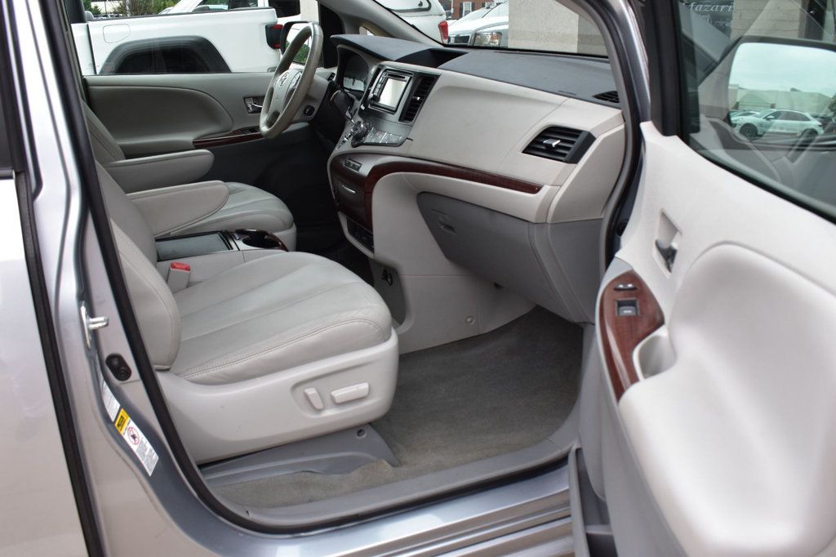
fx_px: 801
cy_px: 278
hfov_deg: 55.1
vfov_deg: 38.3
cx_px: 418
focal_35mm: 34
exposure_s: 1/80
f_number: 8
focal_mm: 23
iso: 400
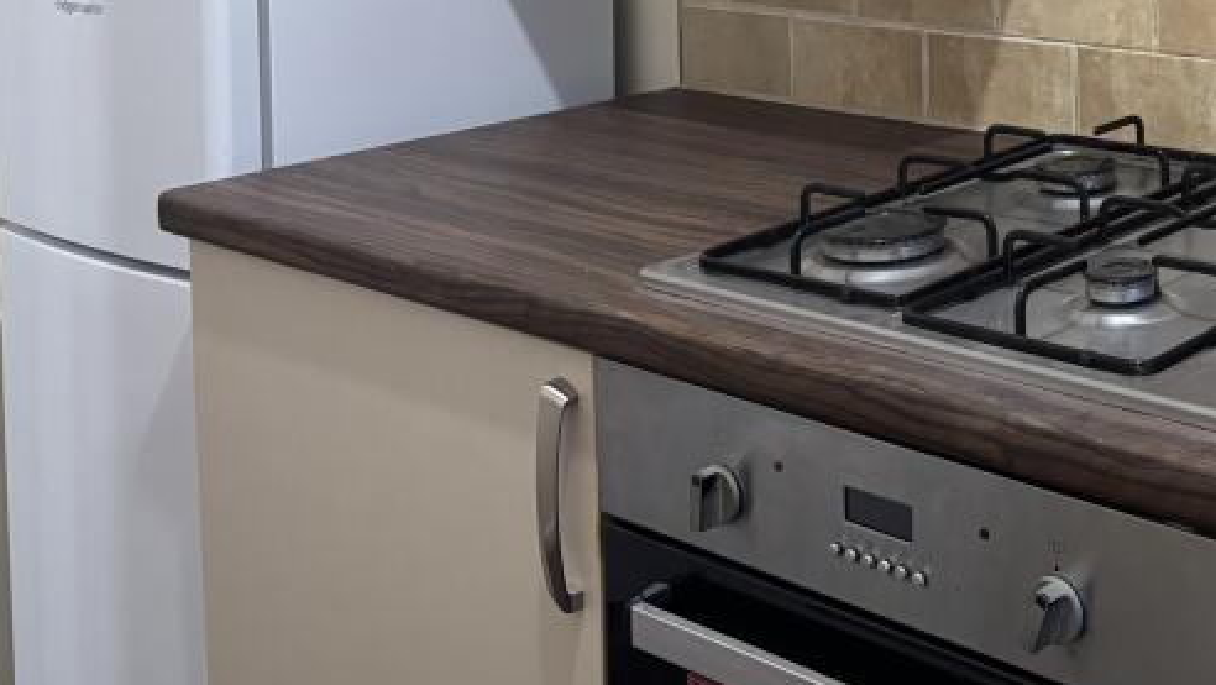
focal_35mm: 59
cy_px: -161
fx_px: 1903
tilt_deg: -3.3
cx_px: 1181
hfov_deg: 32.9
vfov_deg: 19.1
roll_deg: +0.1
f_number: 1.6
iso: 320
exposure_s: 1/50
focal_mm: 5.96
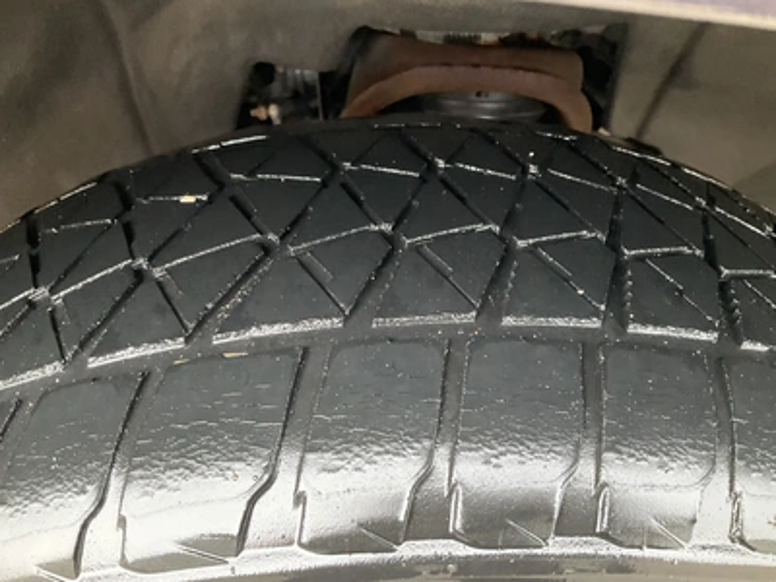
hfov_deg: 61.7
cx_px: 388
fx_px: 650
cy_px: 291
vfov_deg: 48.2
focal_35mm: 29
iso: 200
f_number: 1.8
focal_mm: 3
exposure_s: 1/60
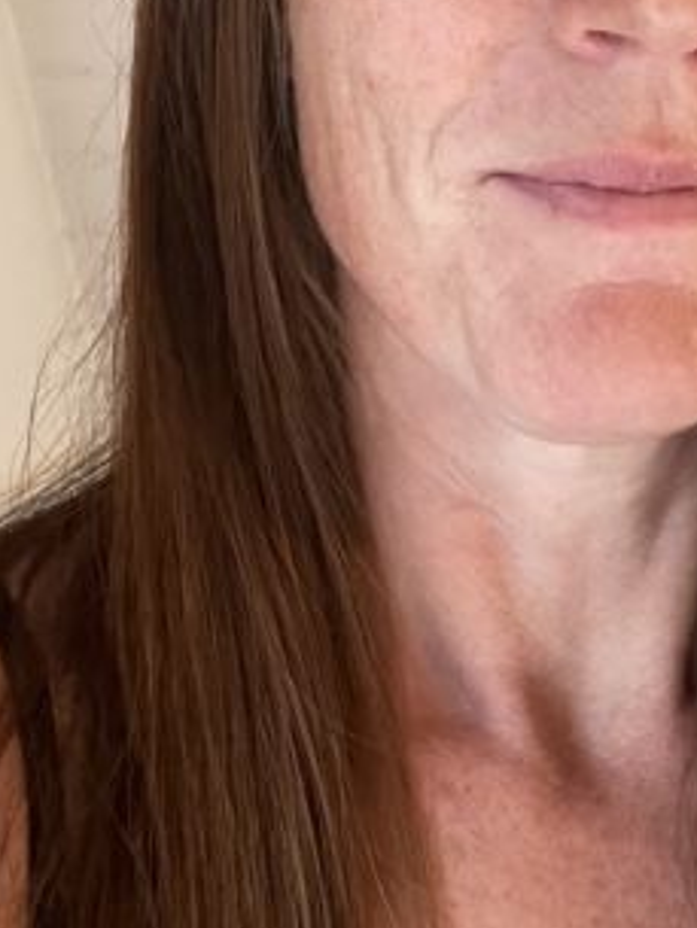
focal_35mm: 59
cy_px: 113
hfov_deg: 24.5
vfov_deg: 31.3
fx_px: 1583
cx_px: 527
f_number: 2.2
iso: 500
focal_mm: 2.71
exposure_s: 1/25
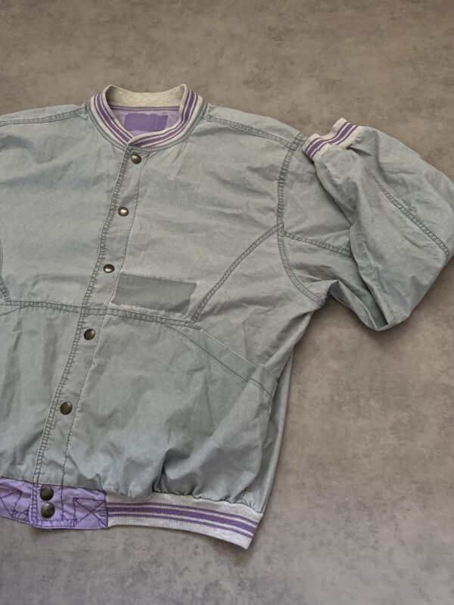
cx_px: 227
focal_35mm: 24
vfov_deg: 71.6
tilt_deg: -67.4
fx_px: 420
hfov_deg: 56.8
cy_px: 302
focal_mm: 6.76
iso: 1000
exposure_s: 1/37
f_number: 1.78
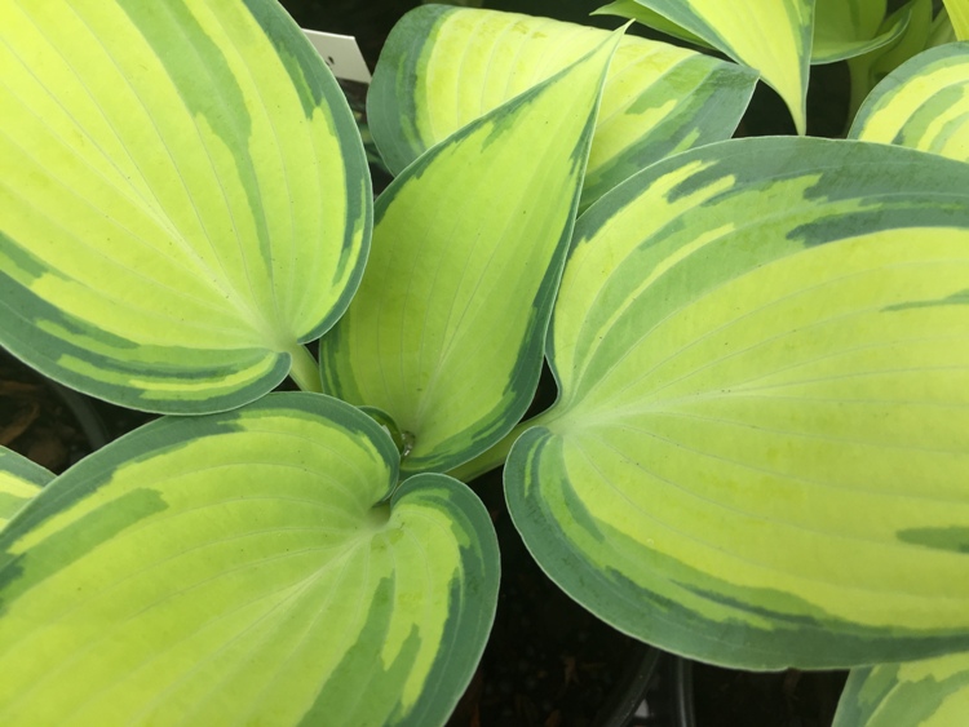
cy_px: 364
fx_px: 812
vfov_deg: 48.3
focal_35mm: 29
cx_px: 484
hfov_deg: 61.6
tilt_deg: -68.6
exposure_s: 1/60
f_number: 2.2
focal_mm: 4.15
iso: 40
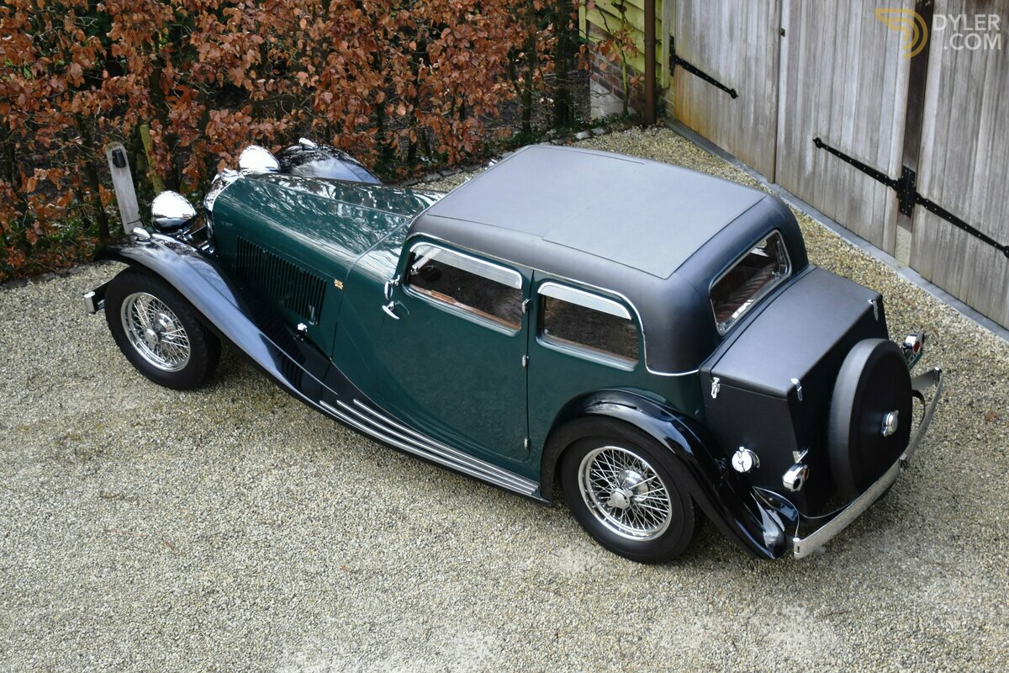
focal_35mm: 48
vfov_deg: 28.1
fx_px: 1345
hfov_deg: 41.1
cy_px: 336
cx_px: 504
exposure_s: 1/200
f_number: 4
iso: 800
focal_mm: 32
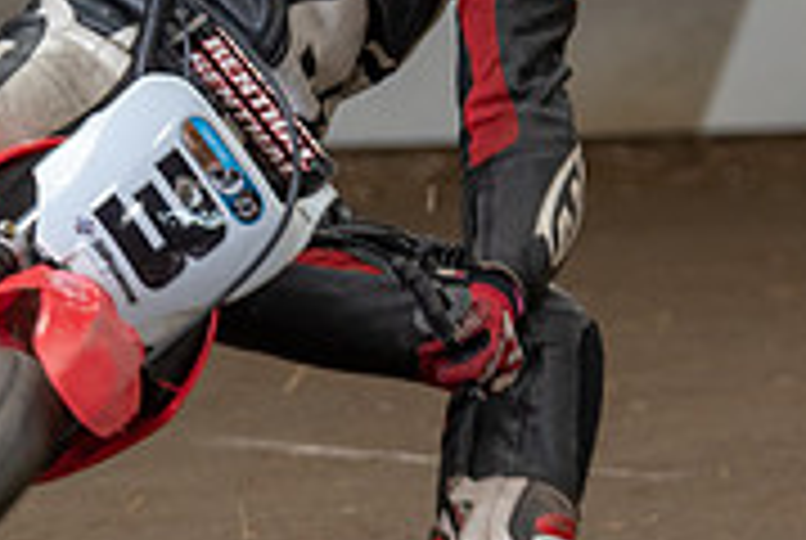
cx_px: 206
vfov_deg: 2.4
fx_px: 12671
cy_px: 273
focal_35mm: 565
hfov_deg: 3.6
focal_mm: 140
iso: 1100
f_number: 3.5
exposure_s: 1/125
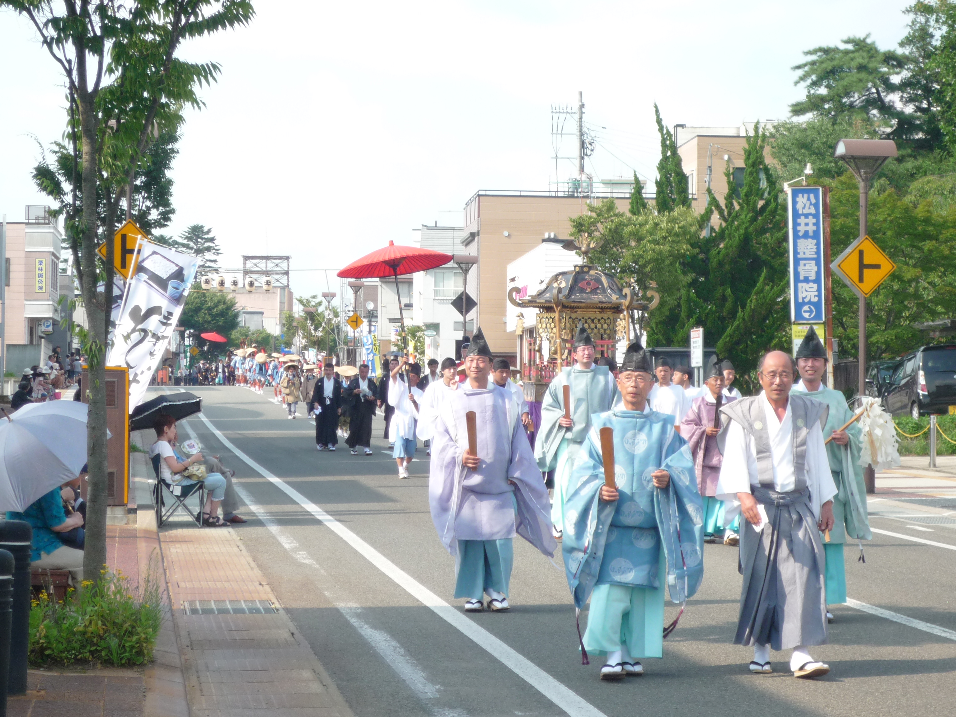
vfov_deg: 15.4
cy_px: 358
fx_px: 2651
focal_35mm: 96
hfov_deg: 20.4
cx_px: 478
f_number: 5.2
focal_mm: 14.1
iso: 100
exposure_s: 1/200
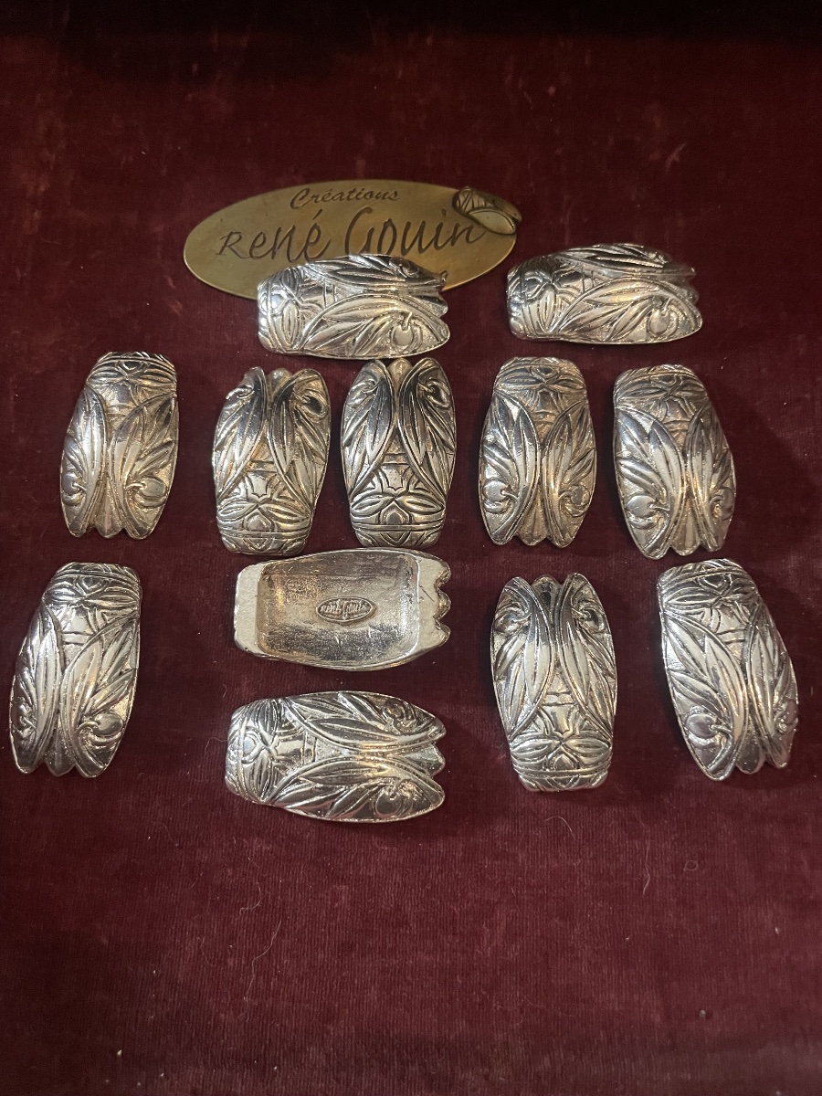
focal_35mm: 26
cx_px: 411
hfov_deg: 53.1
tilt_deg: -73.3
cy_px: 548
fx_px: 823
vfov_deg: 67.3
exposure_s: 1/33
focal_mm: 4.2
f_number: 1.6
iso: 500
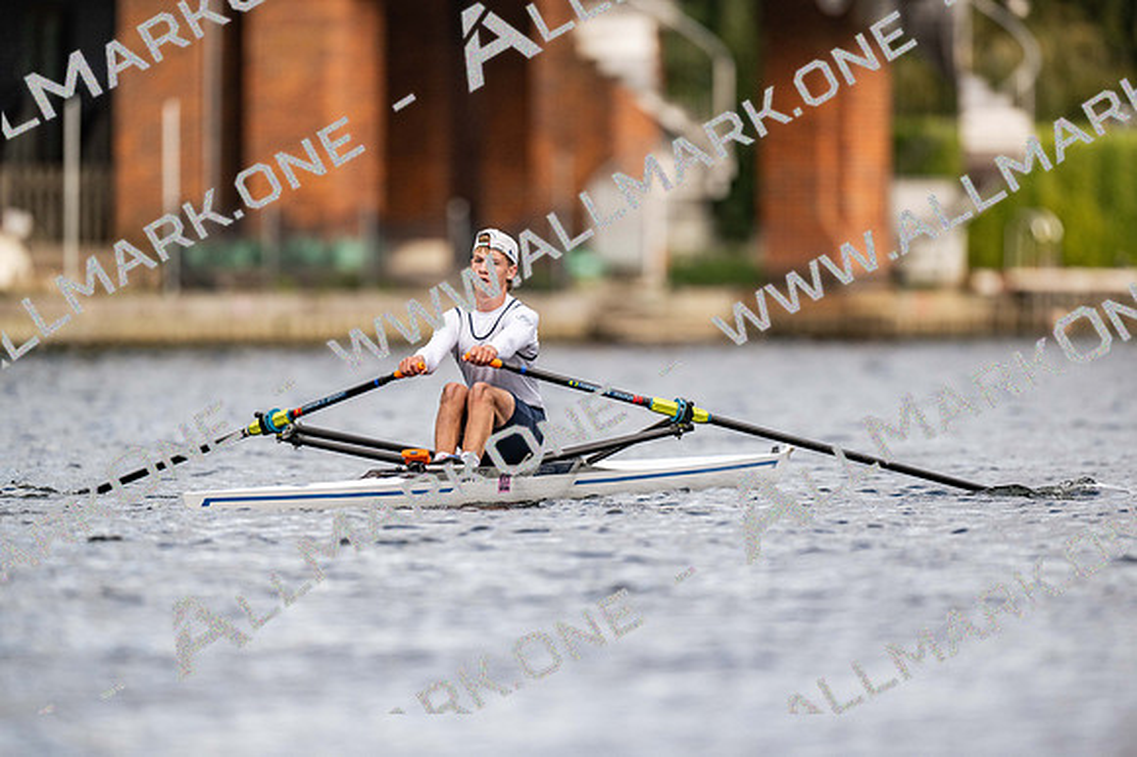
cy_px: 378
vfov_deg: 2.3
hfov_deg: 3.4
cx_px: 568
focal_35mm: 600
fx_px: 18943
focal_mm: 600
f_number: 4
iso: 720
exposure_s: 1/2500
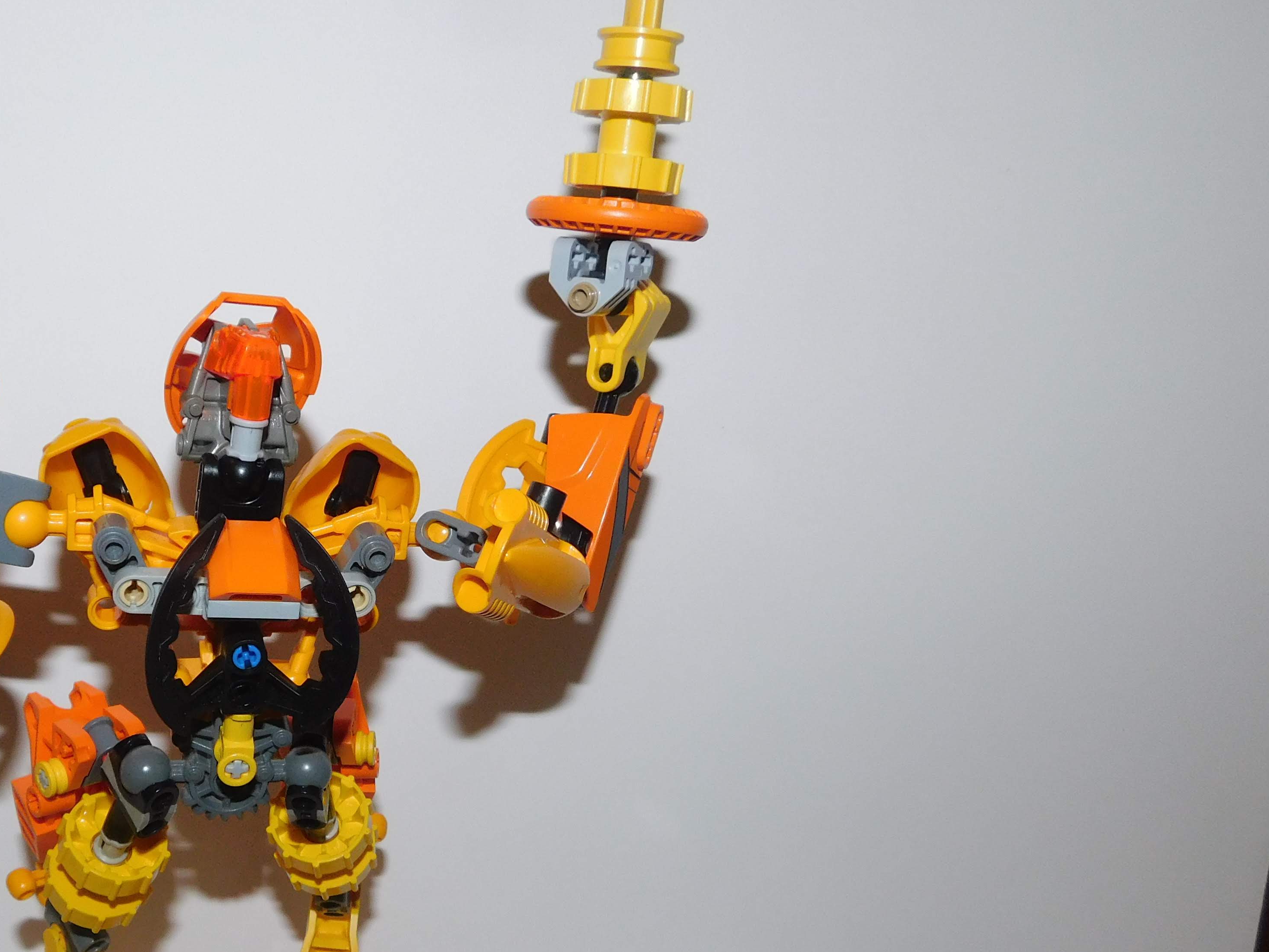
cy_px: 600
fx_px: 1320
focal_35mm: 36
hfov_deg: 49.8
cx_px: 356
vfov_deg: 39.4
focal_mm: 4
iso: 200
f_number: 3
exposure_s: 1/30
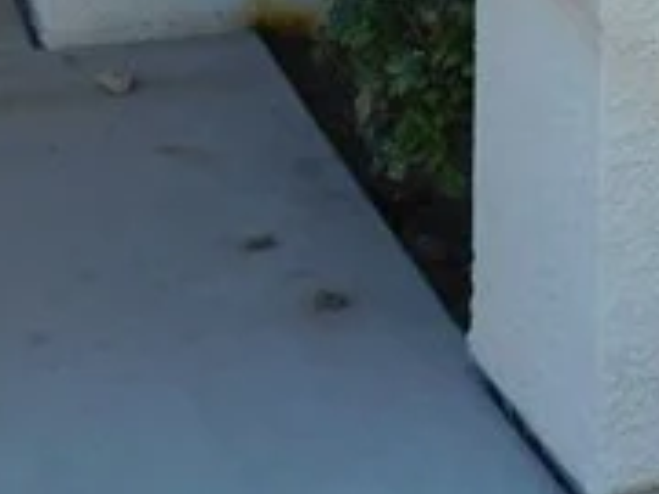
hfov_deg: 14.2
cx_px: 930
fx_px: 2494
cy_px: -589
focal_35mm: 131
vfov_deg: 10.2
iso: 125
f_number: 3
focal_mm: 4
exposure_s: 1/320
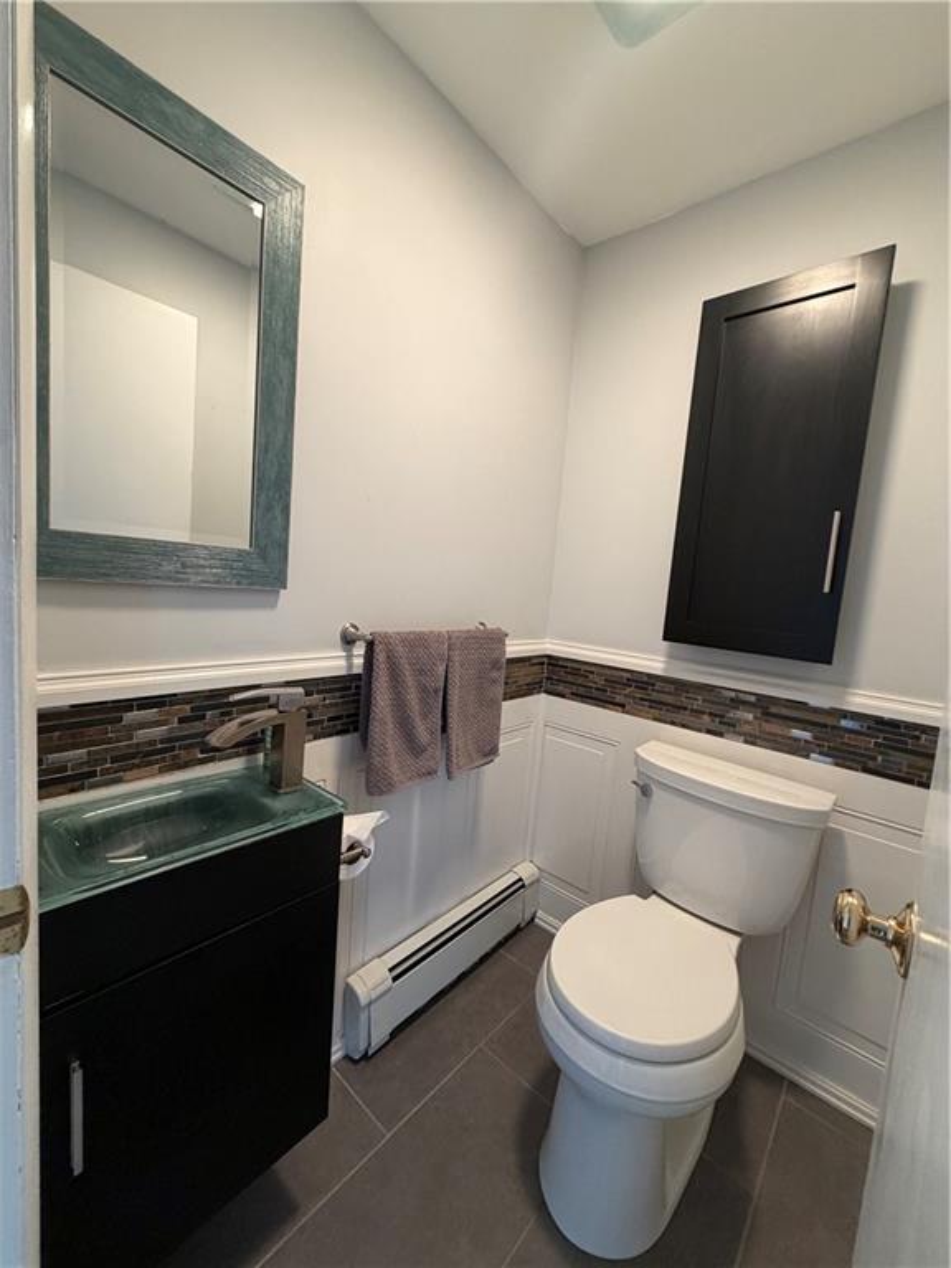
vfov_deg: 102.1
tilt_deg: -5.8
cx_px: 476
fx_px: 513
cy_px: 634
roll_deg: -4.6
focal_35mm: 14
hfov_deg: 85.7
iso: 200
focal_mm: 2.22
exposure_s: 1/60
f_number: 2.2
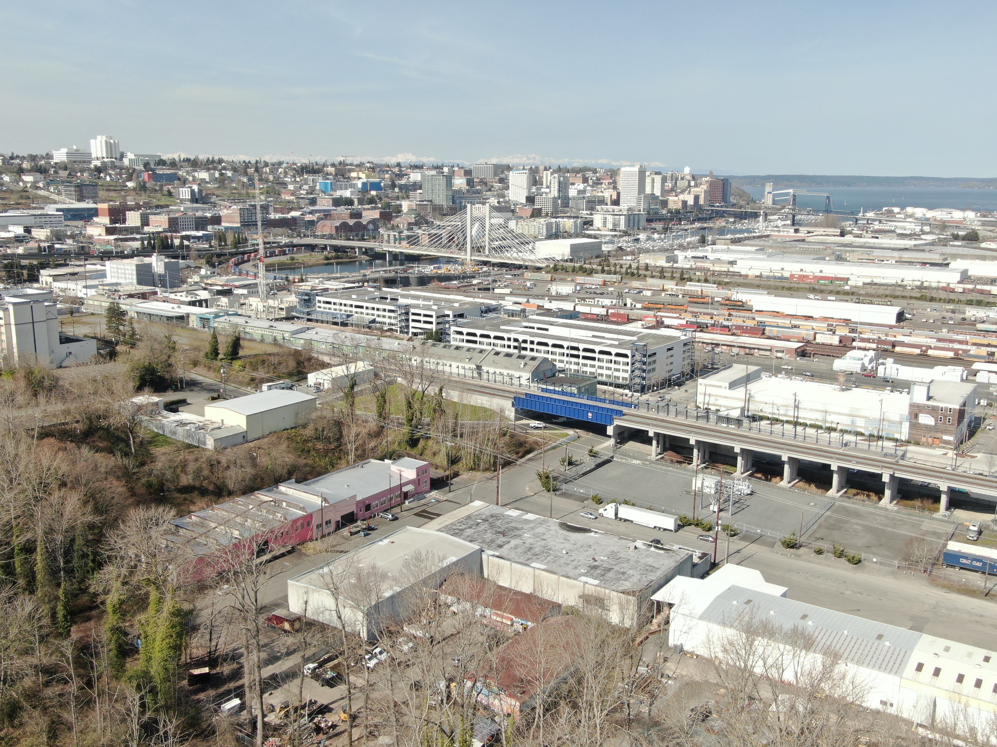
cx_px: 498
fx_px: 950
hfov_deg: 55.4
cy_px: 374
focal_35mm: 33
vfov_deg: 42.9
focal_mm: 5.69
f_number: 3.2
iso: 100
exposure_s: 1/240
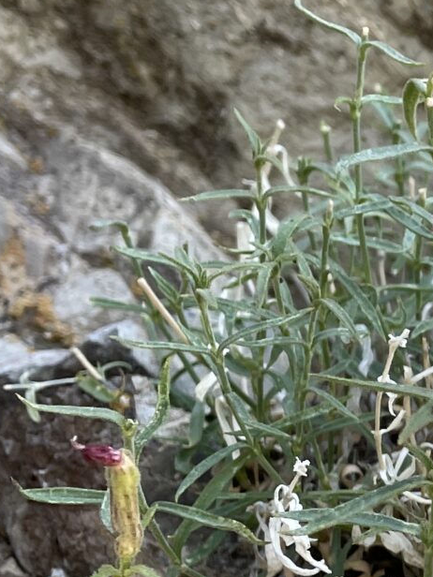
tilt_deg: +16.1
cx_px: 844
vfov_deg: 18.1
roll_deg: +11.4
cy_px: 395
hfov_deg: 12.3
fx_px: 1801
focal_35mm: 108
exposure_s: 1/158
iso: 32
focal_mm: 4.2
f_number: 1.6
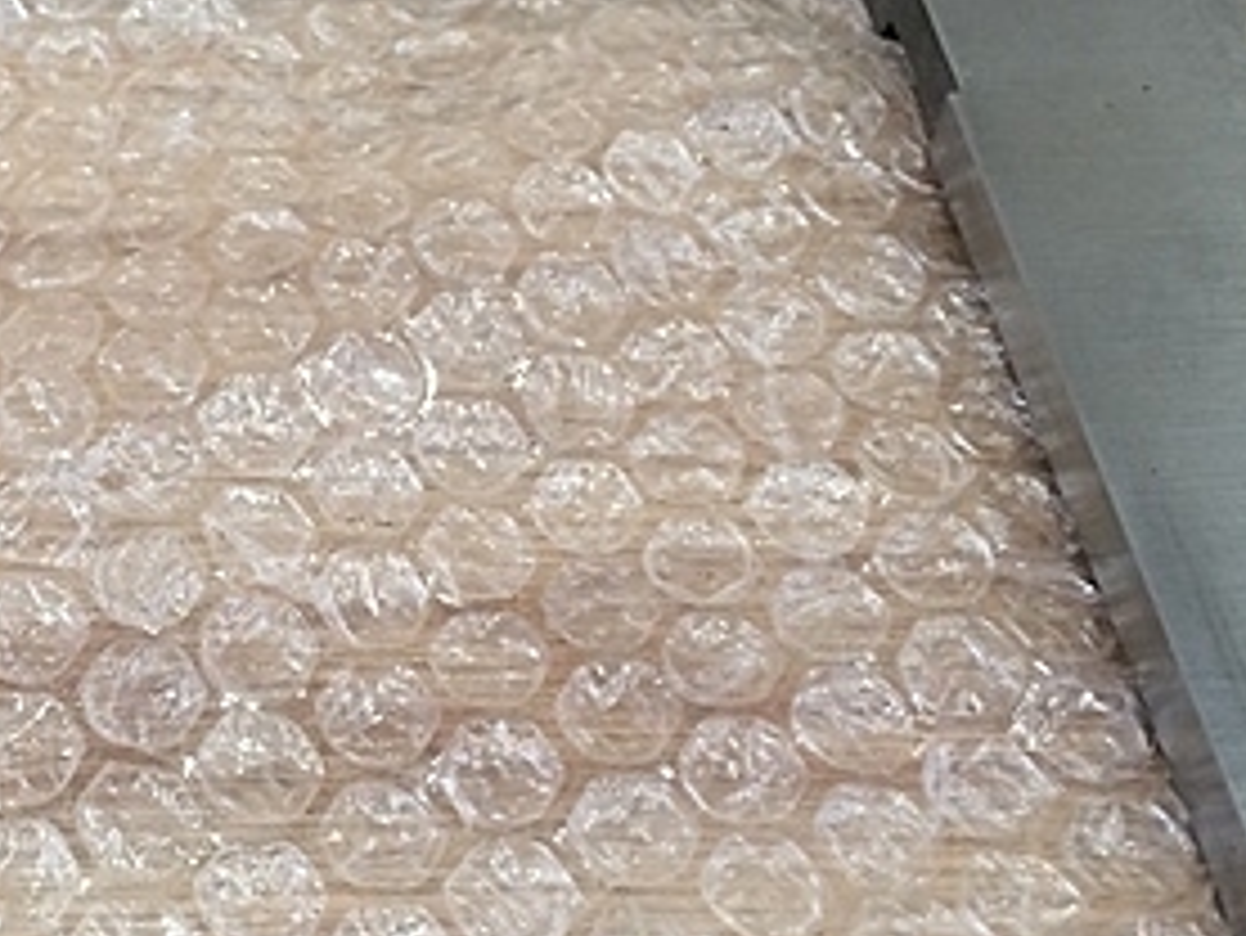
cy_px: 351
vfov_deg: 21.9
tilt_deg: -46.6
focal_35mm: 67
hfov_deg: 28.0
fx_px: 2413
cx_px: 157
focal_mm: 4.15
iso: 40
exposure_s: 1/30
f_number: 2.2
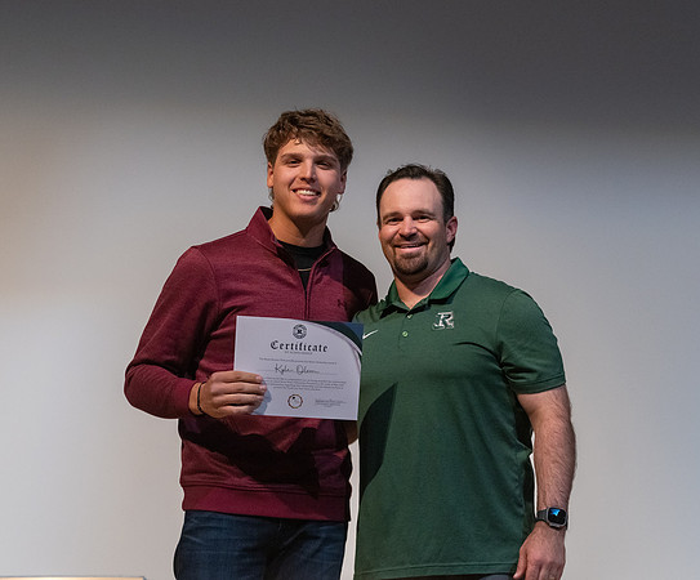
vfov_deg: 8.1
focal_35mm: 196
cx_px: 356
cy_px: 286
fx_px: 4121
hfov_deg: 9.7
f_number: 4
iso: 5000
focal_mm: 159
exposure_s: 1/320
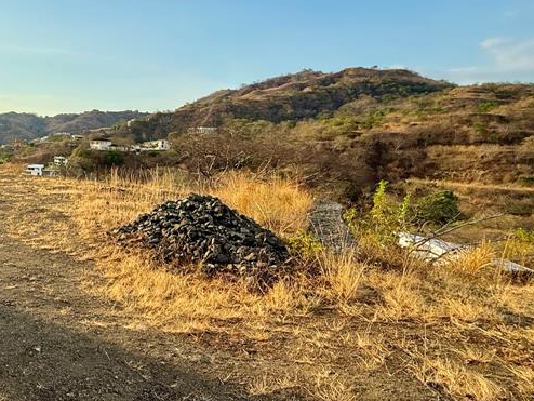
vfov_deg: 48.2
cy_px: 219
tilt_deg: -7.2
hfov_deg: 53.9
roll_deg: -1.4
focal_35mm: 29
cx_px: 54
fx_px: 448
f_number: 2.2
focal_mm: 2.22
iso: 64
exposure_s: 1/1656
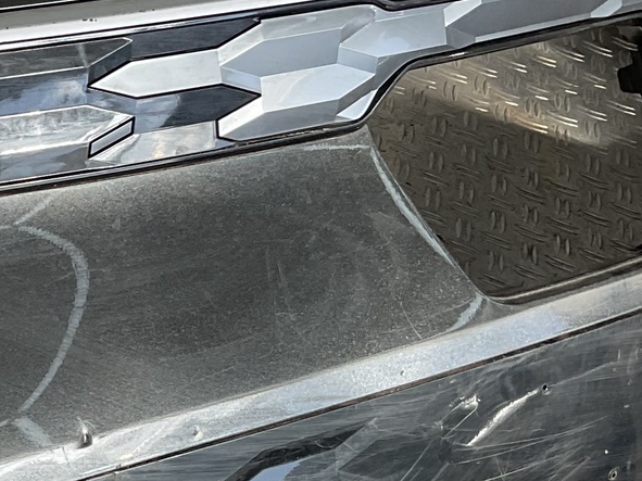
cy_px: 380
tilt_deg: -46.8
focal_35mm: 99
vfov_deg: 14.9
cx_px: -373
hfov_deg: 17.5
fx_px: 1836
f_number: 1.8
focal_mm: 3
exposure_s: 1/340
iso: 16
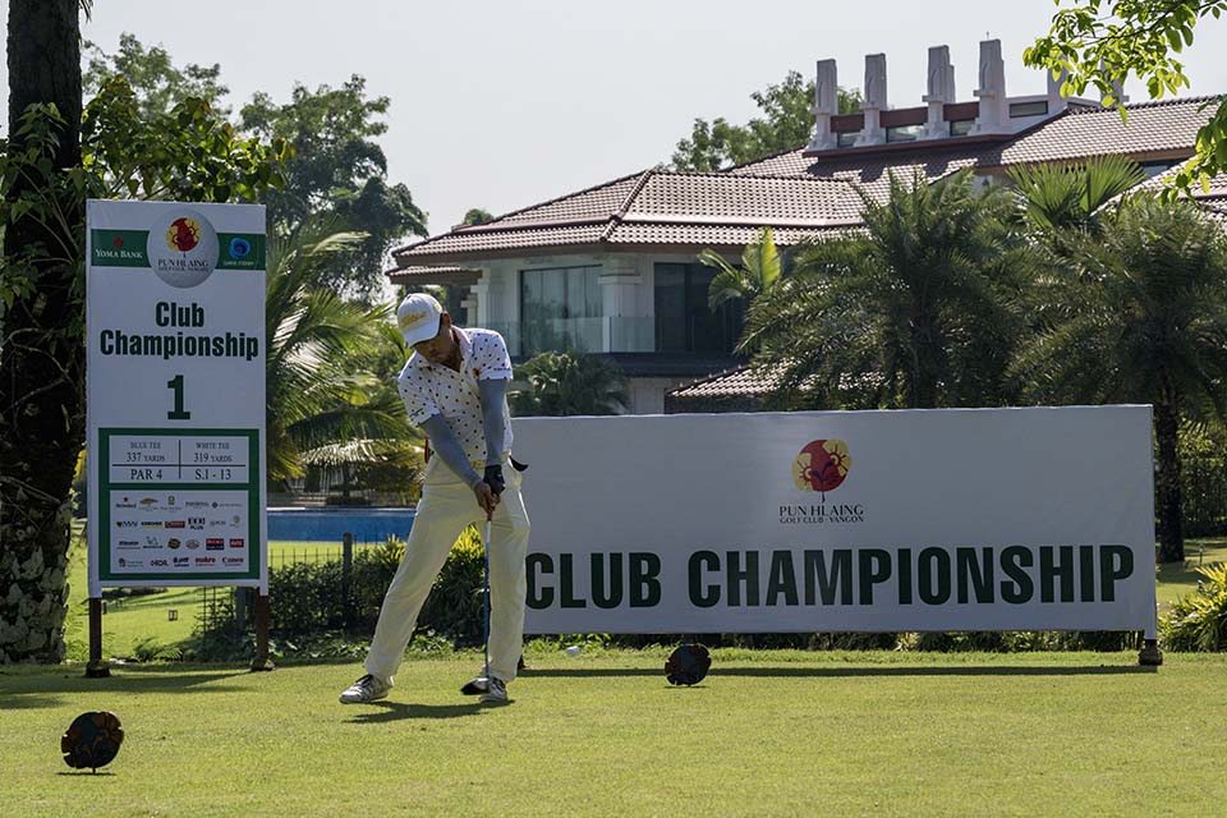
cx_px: 614
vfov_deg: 16.5
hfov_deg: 24.5
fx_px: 2829
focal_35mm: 83
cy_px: 409
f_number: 6.3
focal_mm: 83
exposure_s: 1/2000
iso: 280
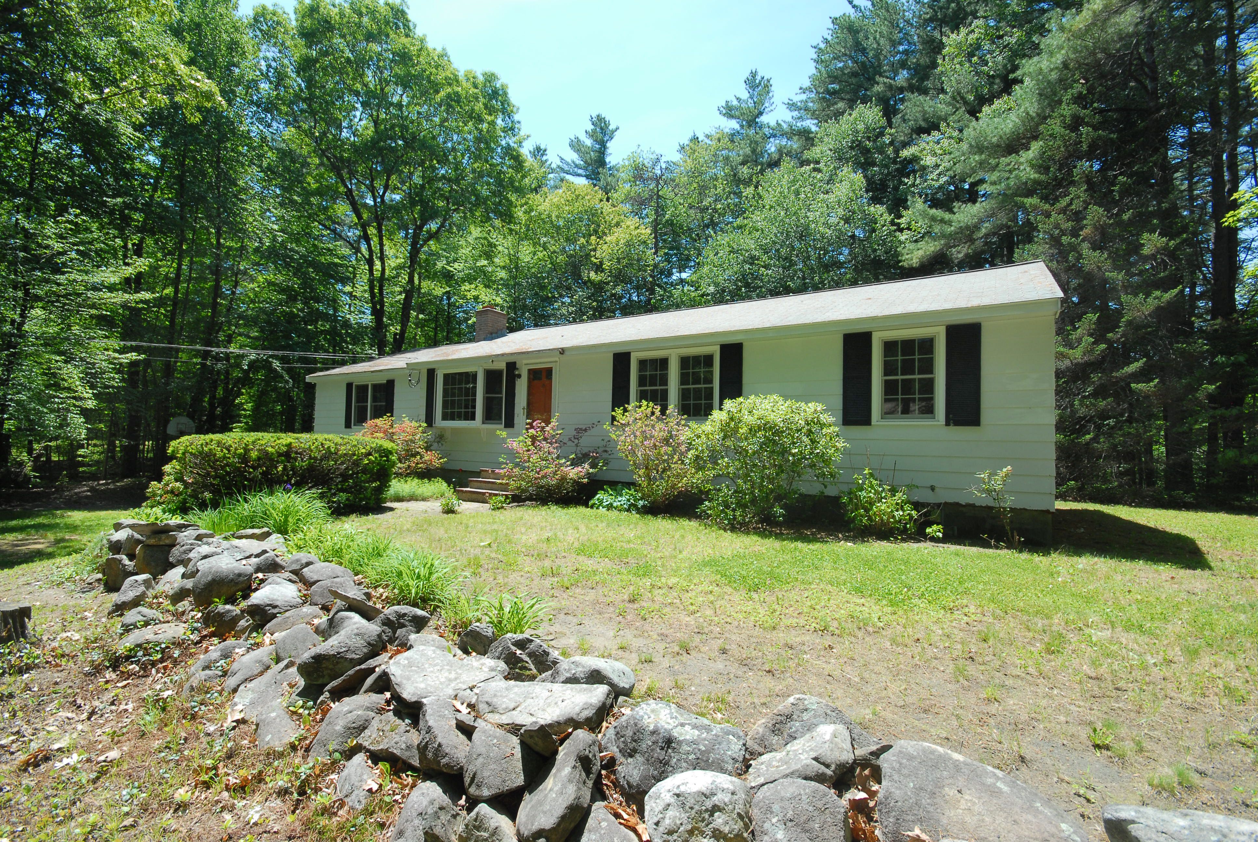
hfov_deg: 100.3
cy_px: 421
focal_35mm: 15
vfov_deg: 77.5
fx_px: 525
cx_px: 629
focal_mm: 10
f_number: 9
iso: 200
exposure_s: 1/100
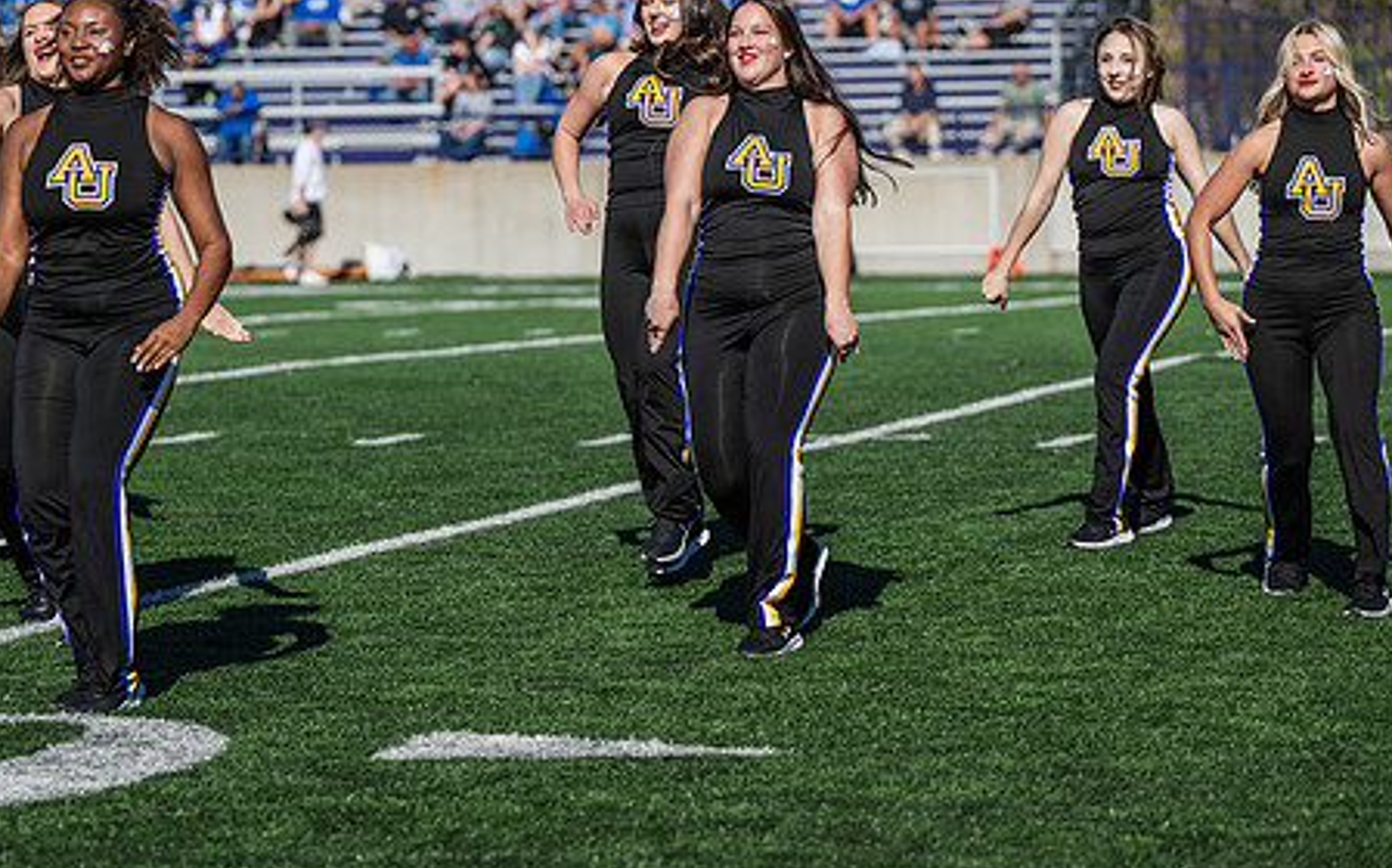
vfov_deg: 9.0
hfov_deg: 14.4
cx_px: 673
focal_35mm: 145
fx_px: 5497
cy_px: 367
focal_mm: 110
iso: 80
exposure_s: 1/1600
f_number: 3.2
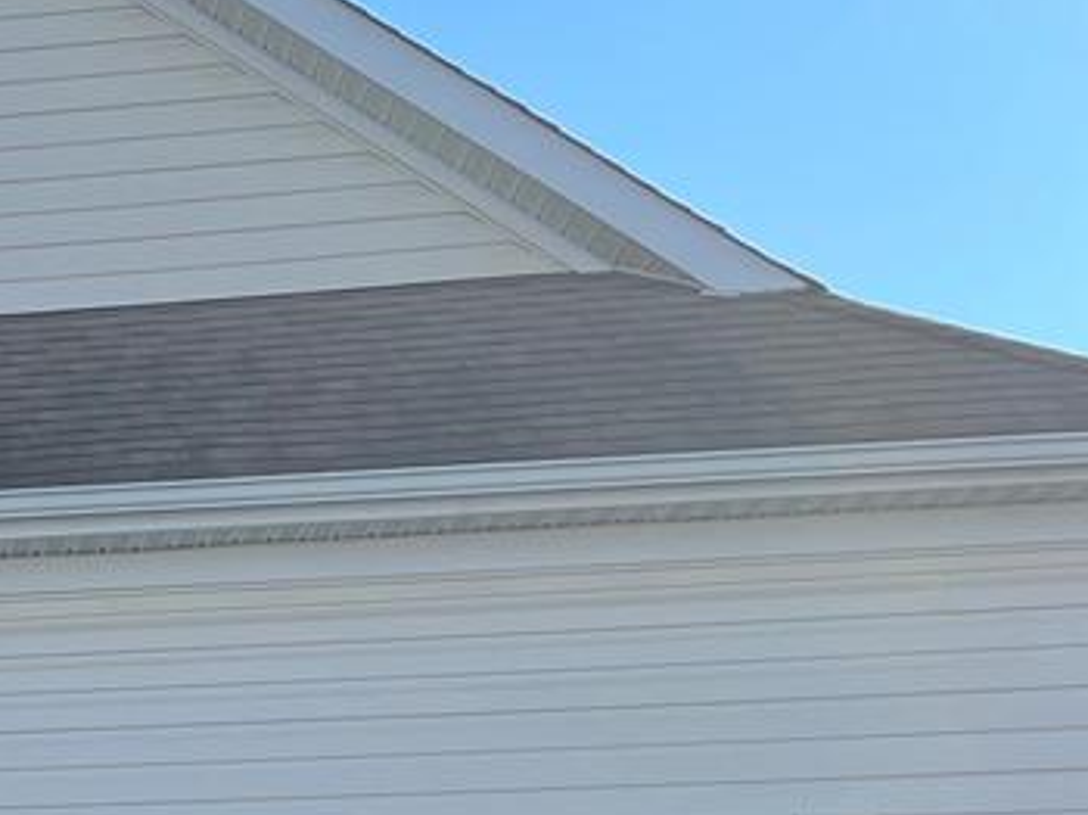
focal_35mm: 107
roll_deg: +0.3
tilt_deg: +9.7
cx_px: -1051
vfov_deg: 13.6
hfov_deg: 15.1
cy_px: 859
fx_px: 3361
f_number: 1.6
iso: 50
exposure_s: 1/1957
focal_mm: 5.1
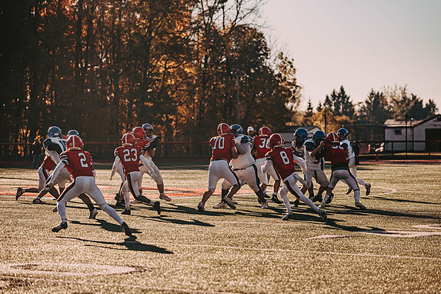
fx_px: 1531
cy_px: 148
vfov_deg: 11.0
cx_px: 225
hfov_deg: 16.4
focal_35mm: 125
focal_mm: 120
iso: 125
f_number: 2.8
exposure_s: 1/3200
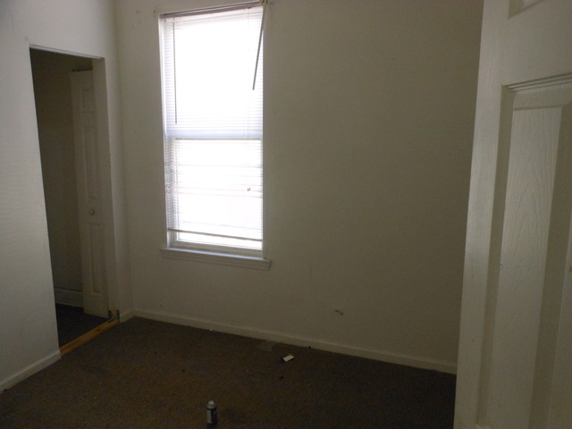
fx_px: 463
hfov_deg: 63.4
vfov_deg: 49.7
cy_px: 214
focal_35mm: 28
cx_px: 286
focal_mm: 5
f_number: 3.7
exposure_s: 1/80
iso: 400
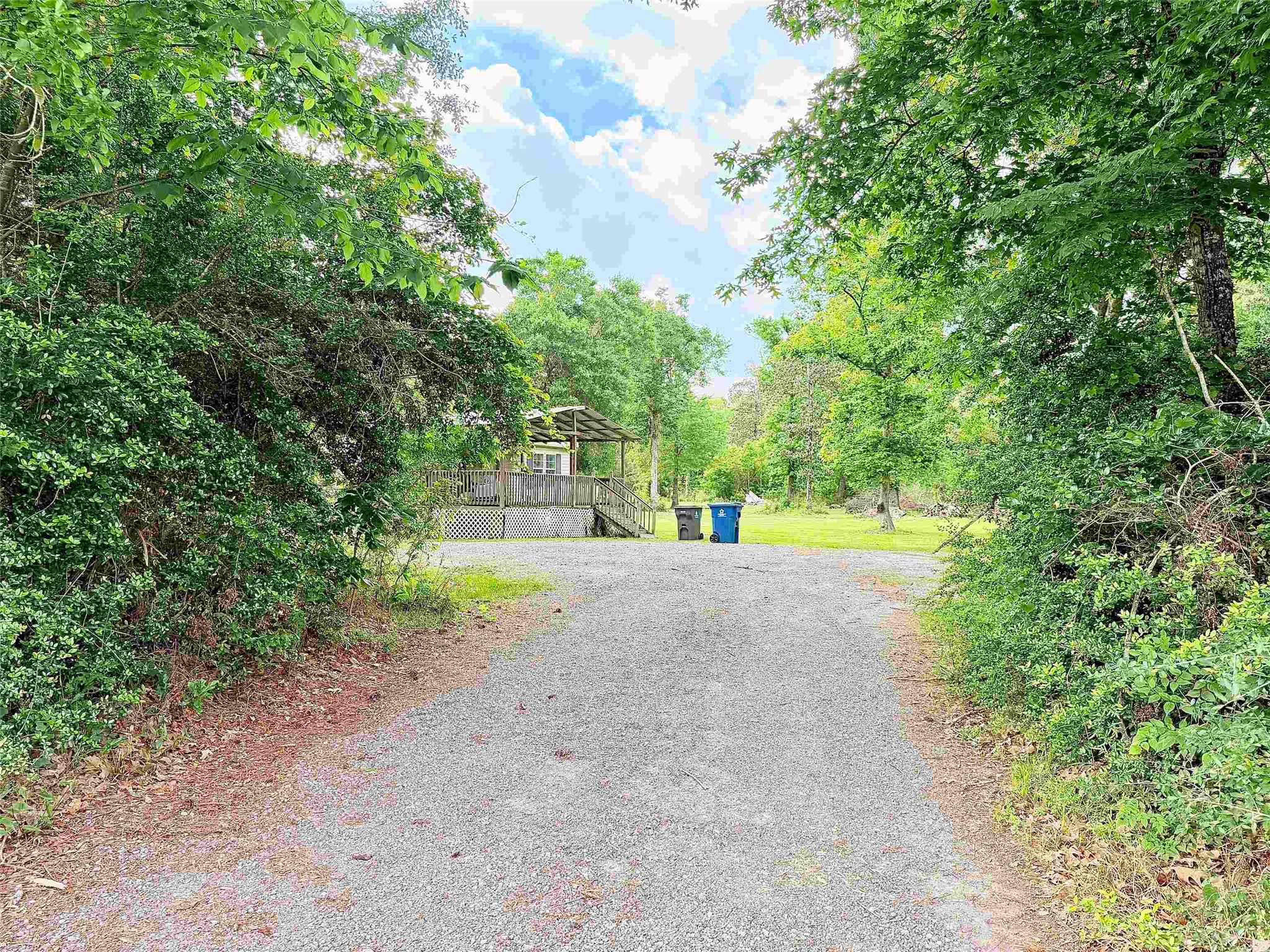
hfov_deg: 71.6
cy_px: 476
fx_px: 881
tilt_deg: +3.3
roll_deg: +1.0
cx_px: 635
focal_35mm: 24
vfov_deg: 56.8
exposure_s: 1/637
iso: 100
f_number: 1.78
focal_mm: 6.76
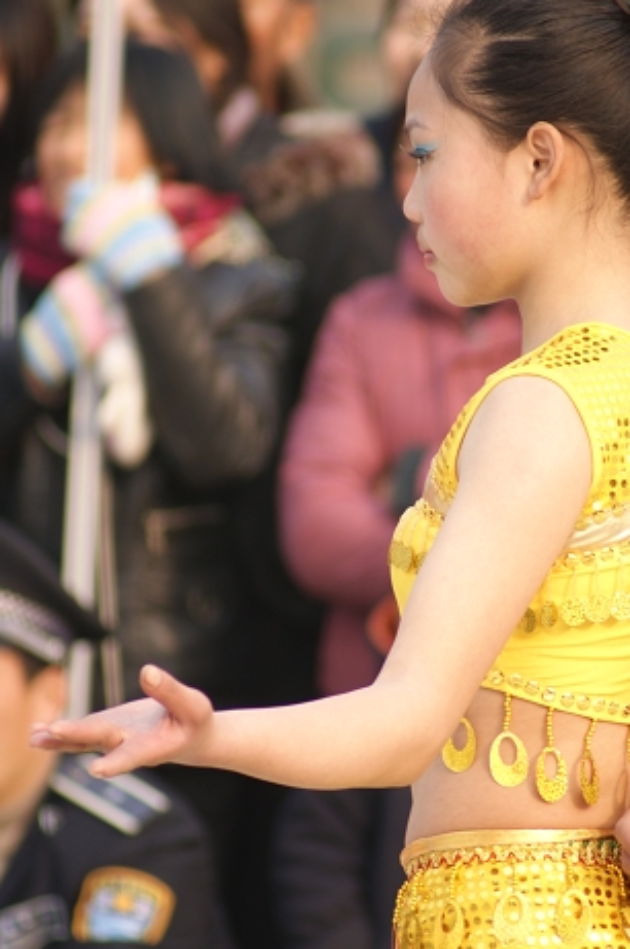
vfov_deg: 3.3
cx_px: 425
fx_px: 16428
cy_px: 479
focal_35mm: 624
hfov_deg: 2.2
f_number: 5.6
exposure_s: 1/60
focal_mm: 300
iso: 100
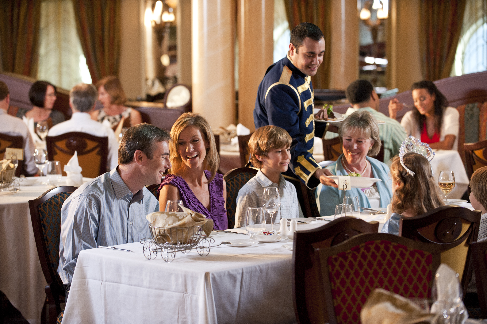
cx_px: 244
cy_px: 162
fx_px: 1419
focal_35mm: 105
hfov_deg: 19.5
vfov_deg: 13.0
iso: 2000
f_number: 3.5
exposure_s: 1/100
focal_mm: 105
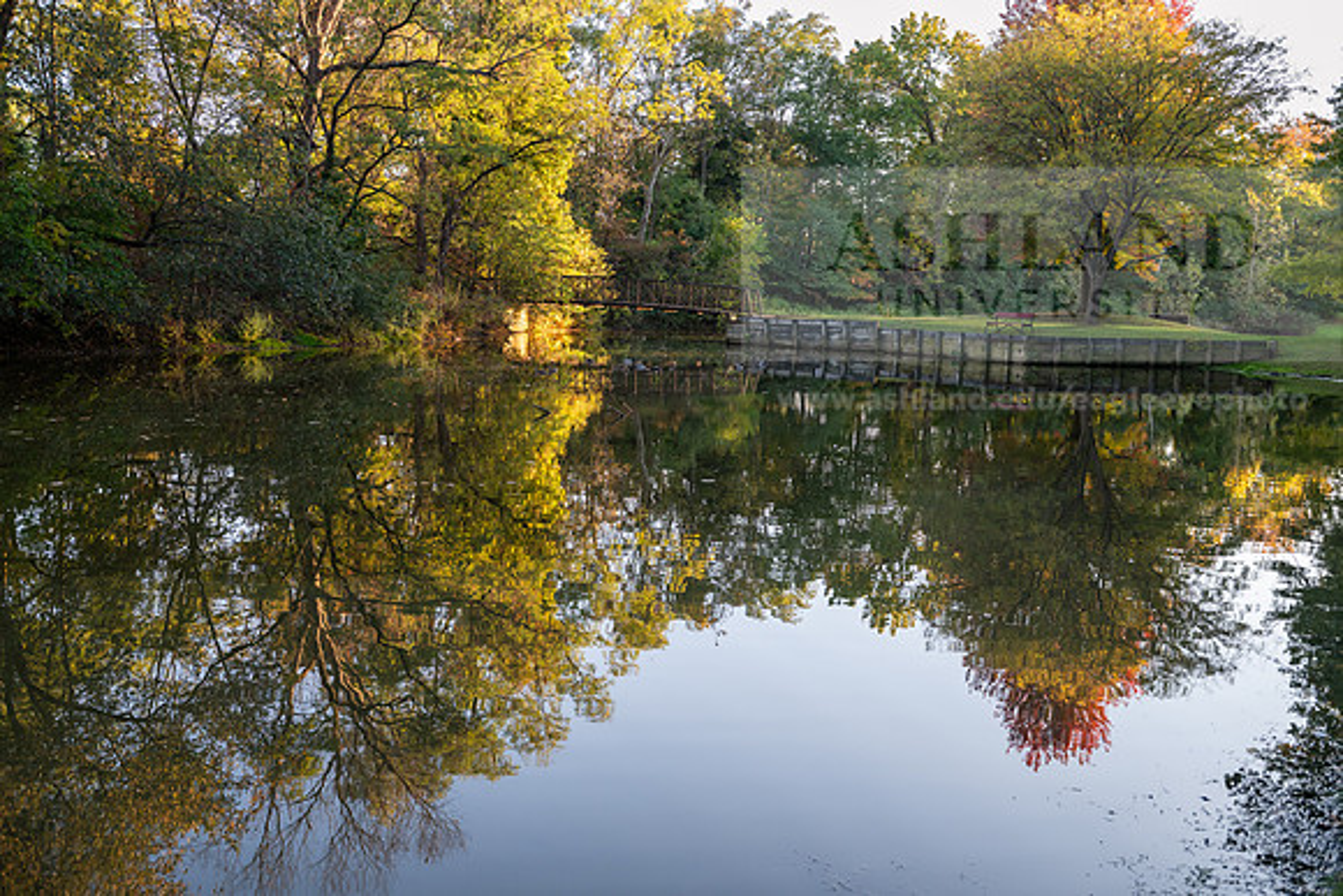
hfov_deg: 53.1
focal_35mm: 36
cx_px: 672
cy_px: 448
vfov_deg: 36.9
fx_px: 1343
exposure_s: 1/200
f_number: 4.5
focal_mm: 36
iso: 400
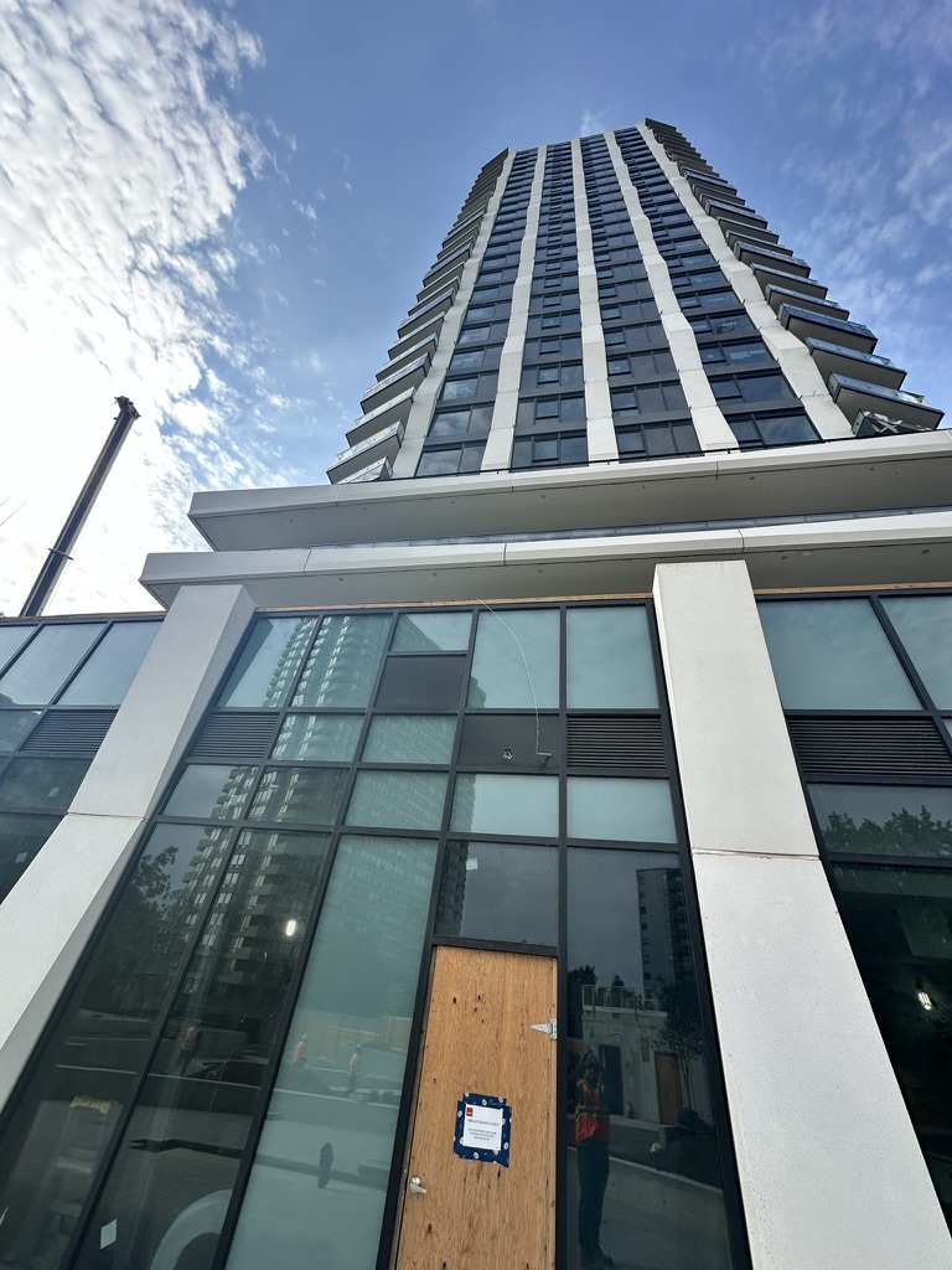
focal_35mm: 14
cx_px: 476
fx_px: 513
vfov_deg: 102.1
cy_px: 635
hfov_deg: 85.7
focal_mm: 2.22
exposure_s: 1/940
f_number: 2.2
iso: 40
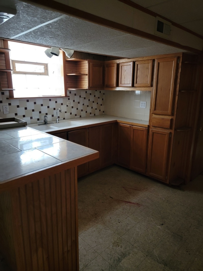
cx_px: 102
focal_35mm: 24
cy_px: 136
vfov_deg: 71.6
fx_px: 188
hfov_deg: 56.8
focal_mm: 6.7
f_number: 1.8
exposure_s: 1/40
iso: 640
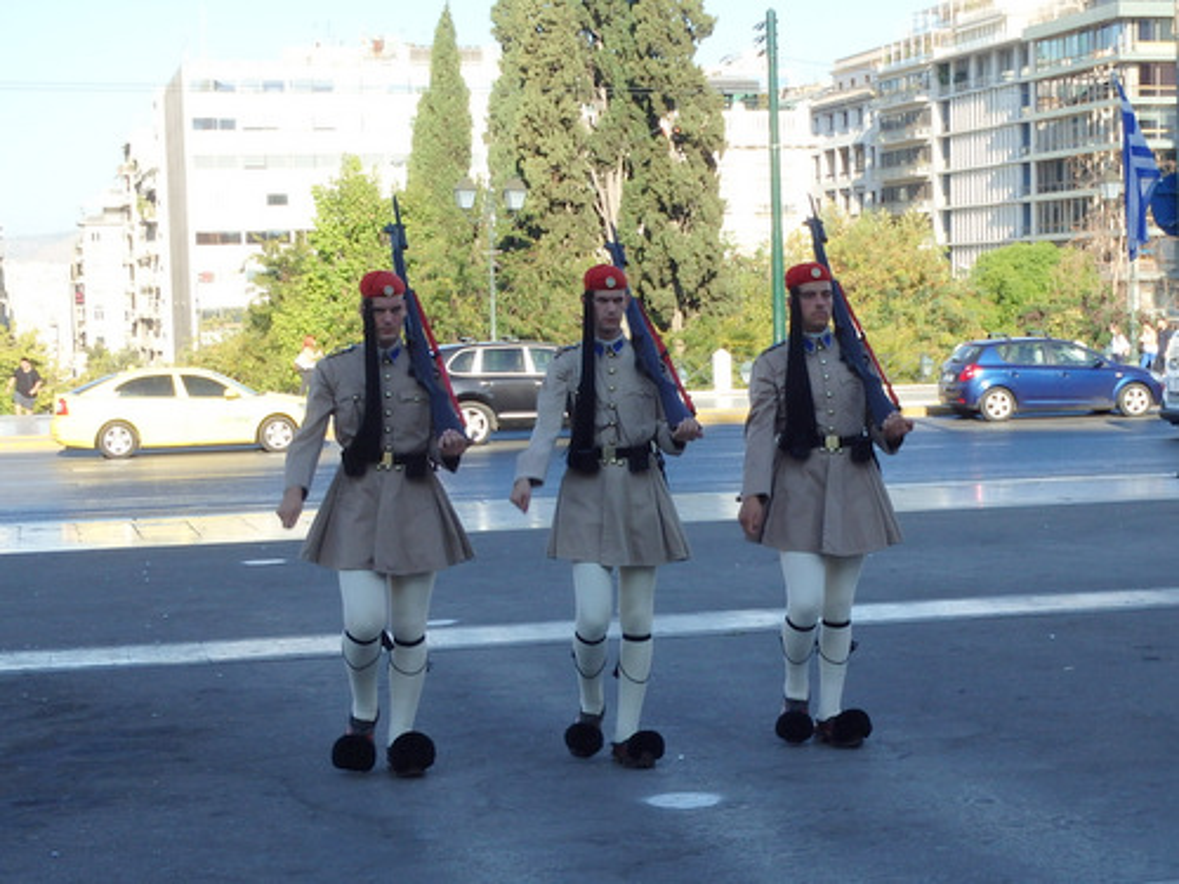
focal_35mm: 60
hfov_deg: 32.2
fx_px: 2044
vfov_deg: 24.4
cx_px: 590
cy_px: 442
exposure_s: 1/250
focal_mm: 10.7
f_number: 5.3
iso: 125
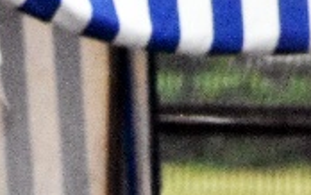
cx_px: -144
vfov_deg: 1.0
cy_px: 694
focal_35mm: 1301
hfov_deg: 1.6
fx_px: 11037
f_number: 11
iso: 25600
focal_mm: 185
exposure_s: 1/4000
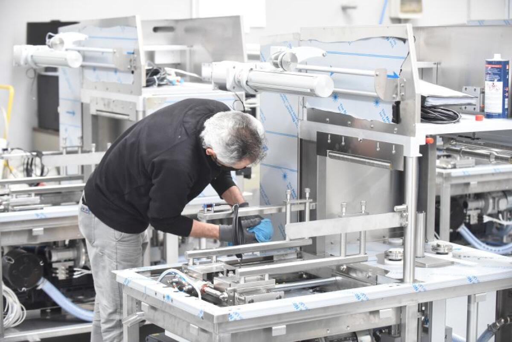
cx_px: 256
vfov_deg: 15.9
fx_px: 1223
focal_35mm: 86
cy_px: 171
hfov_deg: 23.6
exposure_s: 1/320
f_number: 5.6
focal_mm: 86
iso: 3200
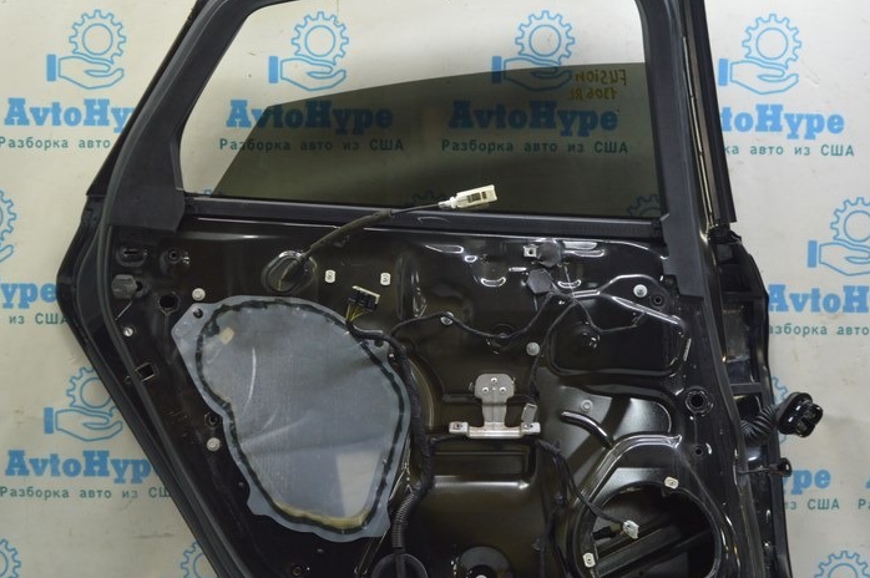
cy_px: 321
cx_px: 441
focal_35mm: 44
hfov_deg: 44.5
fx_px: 1062
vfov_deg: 30.4
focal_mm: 20
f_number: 5.6
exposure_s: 1/20
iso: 400
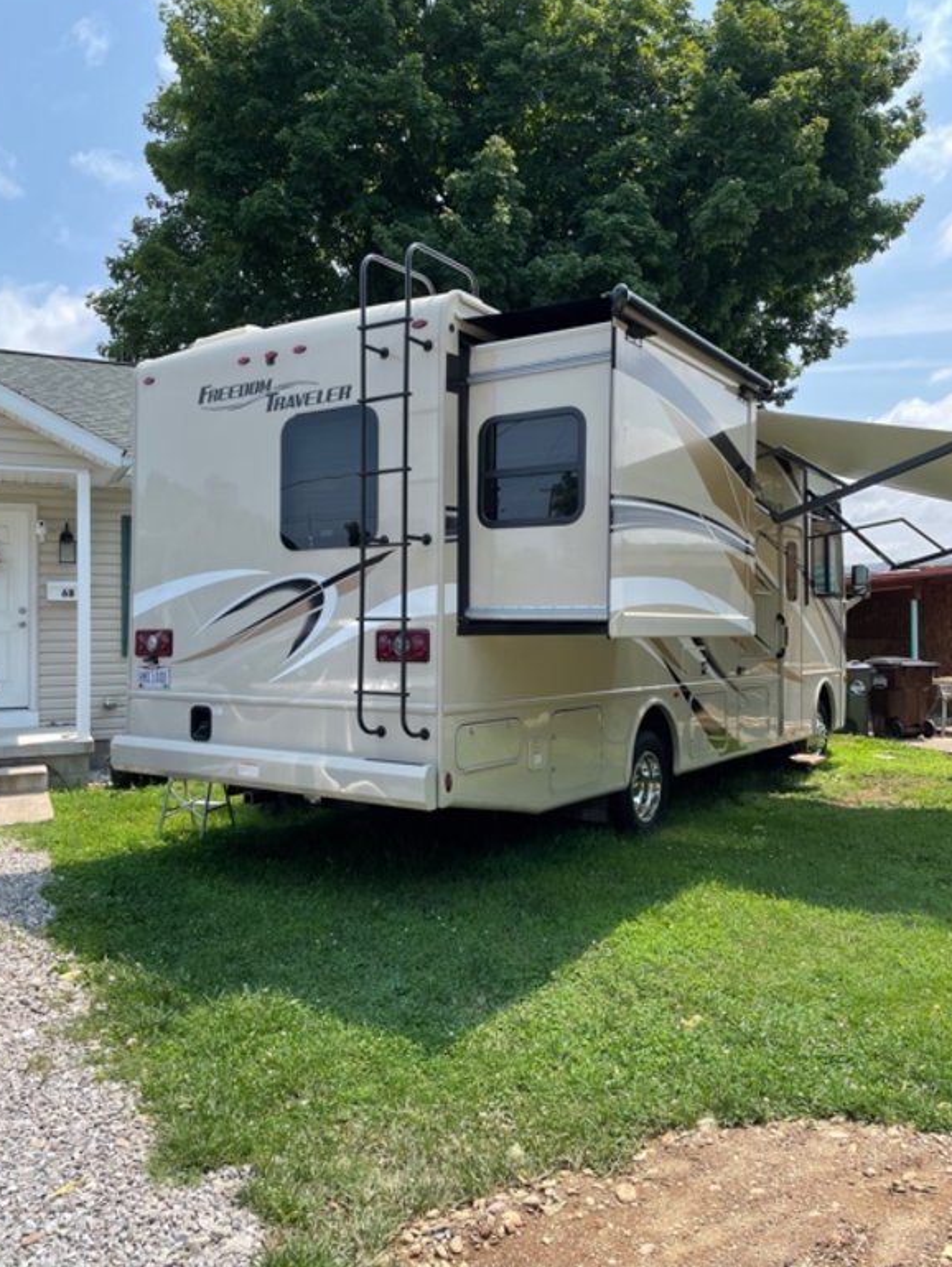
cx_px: 471
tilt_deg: +2.3
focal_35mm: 27
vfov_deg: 65.3
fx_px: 990
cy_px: 610
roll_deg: +1.0
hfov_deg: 51.4
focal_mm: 4.2
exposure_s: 1/1247
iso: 32
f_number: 1.6
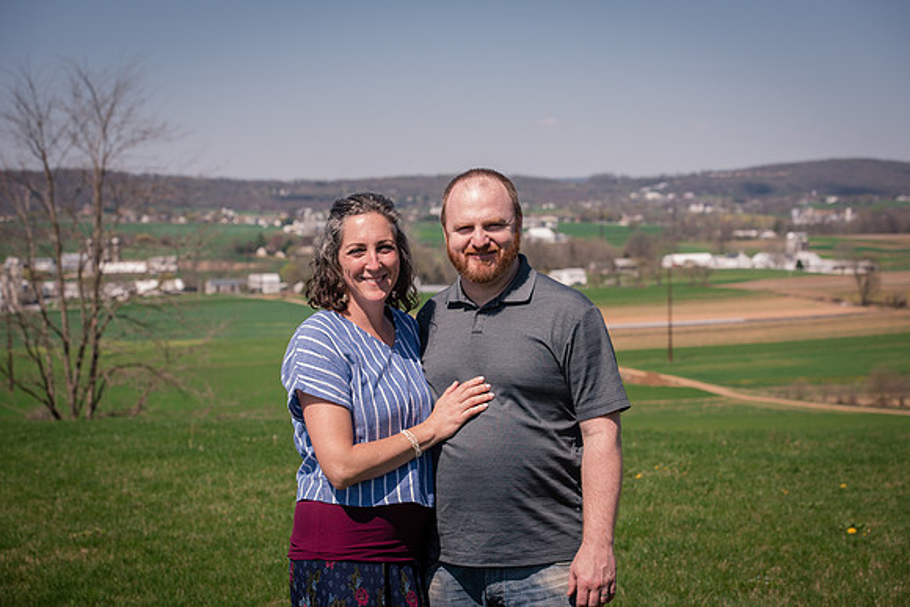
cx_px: 455
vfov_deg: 19.5
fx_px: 1770
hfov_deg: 28.8
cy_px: 304
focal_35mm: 70
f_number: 6.3
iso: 200
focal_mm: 70
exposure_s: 1/500
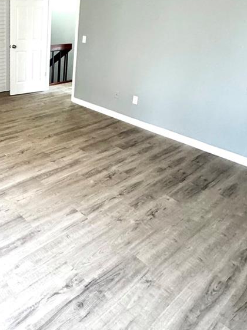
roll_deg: +0.3
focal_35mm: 30
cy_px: 91
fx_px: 285
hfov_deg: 42.8
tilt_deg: -16.9
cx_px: 24
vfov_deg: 57.5
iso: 320
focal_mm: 2.22
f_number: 2.2
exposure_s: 1/60
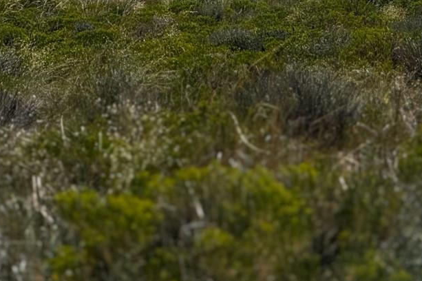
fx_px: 3819
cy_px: -127
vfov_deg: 4.2
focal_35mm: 326
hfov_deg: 6.3
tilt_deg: +0.9
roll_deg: +2.3
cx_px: 366
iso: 50
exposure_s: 1/2212
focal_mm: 15.66
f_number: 2.8
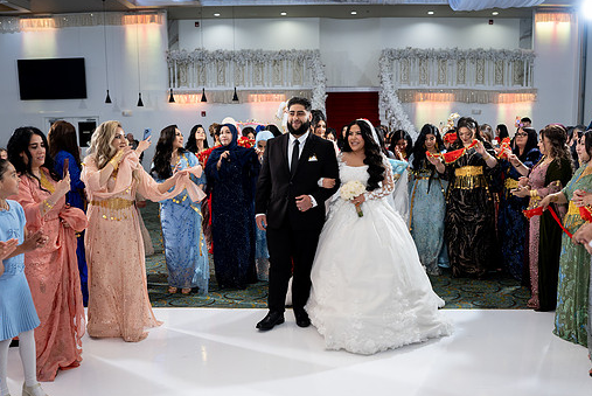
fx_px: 527
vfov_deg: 41.1
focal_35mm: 32
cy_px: 223
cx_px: 319
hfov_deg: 58.6
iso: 800
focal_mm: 28
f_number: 2.8
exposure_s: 1/160
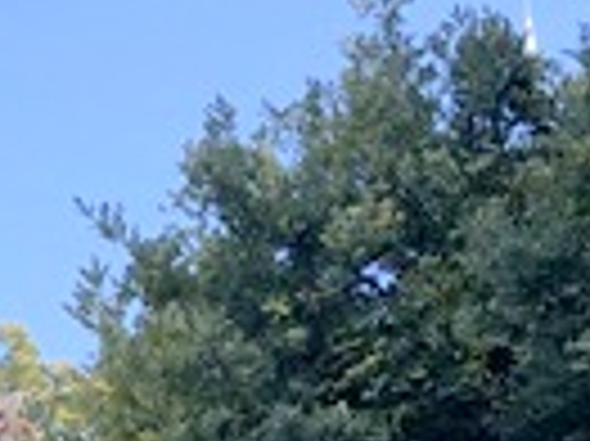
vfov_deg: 11.4
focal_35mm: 128
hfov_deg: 13.9
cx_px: -432
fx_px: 2180
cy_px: 518
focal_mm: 3.99
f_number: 1.8
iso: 20
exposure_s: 1/979
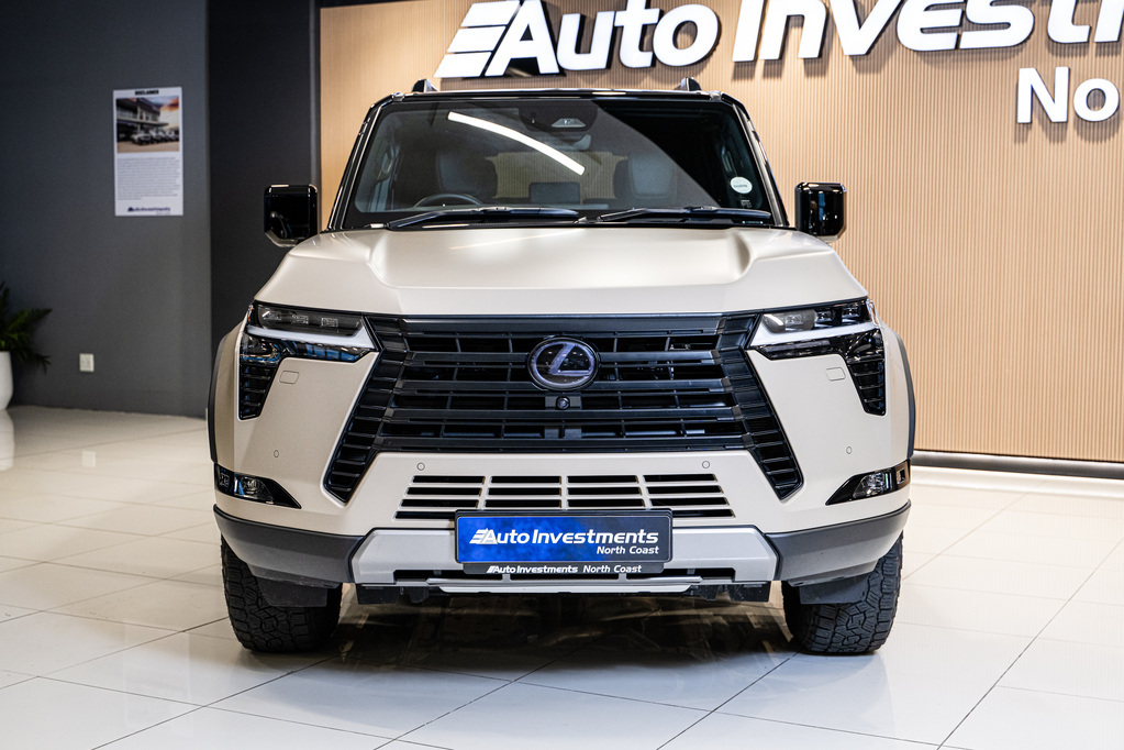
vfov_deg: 27.5
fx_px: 1530
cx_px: 562
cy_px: 375
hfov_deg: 40.3
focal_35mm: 49
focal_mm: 49
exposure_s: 1/125
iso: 800
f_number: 4
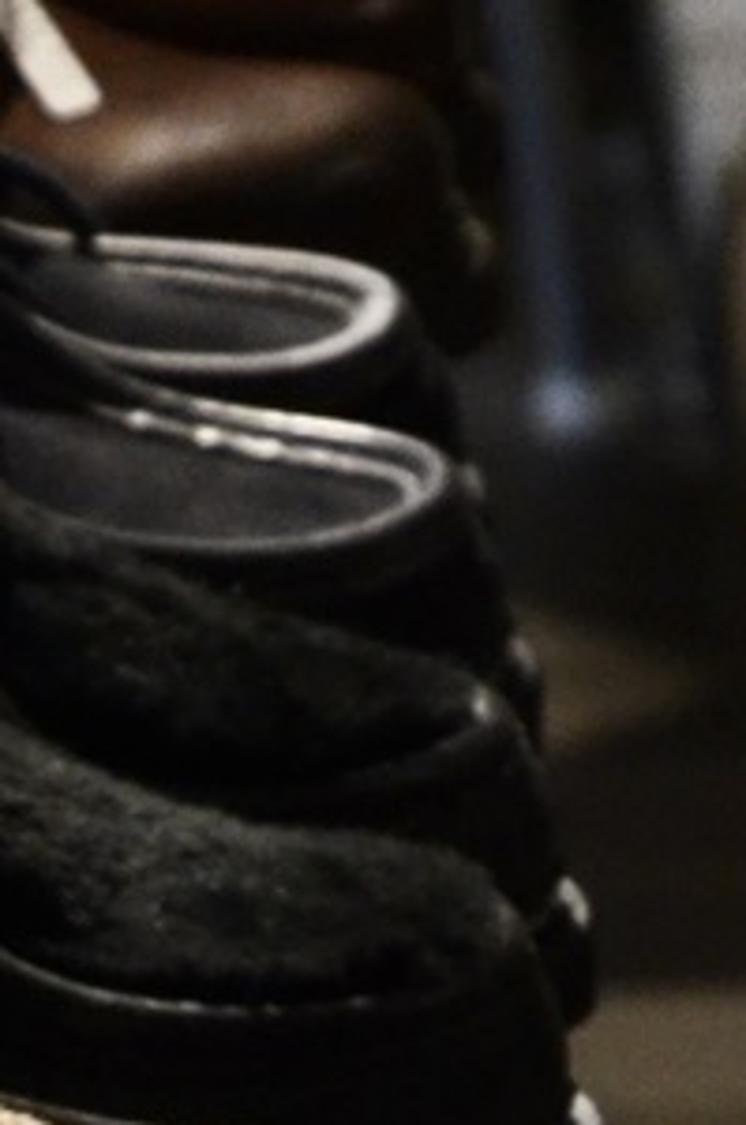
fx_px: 12226
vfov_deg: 5.2
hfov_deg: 3.5
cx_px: -465
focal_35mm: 392
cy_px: 1986
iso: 2000
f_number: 5
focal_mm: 52
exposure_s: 1/50
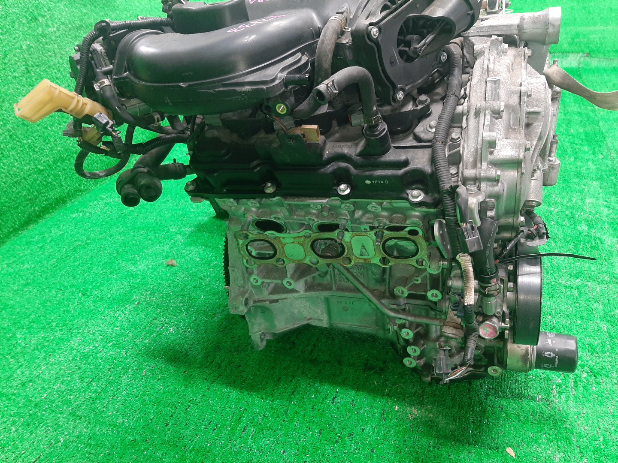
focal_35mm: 26
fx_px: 464
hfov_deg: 67.3
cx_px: 309
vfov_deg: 53.1
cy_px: 232
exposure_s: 1/33
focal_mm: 3.93
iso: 189
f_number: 1.7
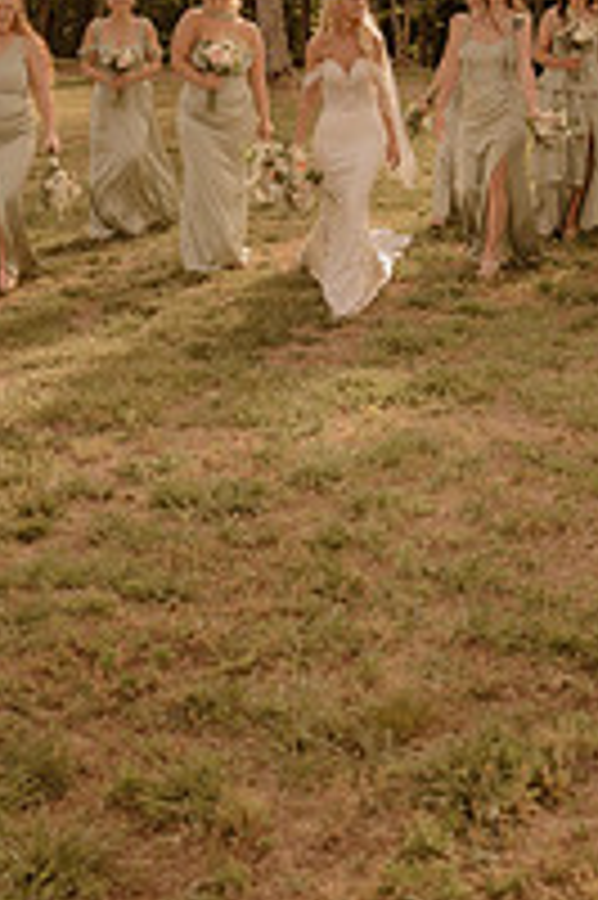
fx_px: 1797
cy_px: -22
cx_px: 297
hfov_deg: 18.9
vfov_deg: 26.4
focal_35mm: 72
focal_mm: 32
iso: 500
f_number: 2.8
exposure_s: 1/3200
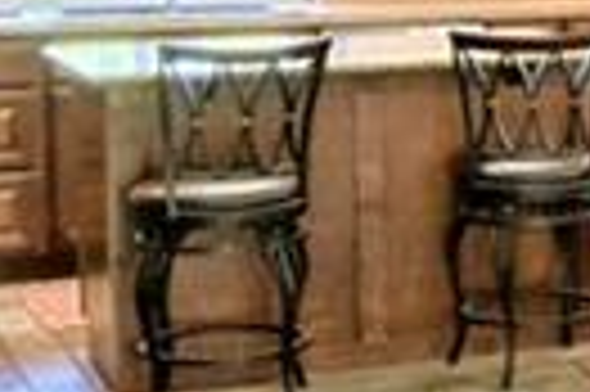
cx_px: 1072
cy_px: 56
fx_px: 1915
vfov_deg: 11.6
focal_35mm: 117
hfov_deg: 15.1
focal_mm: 10
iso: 100
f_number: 8
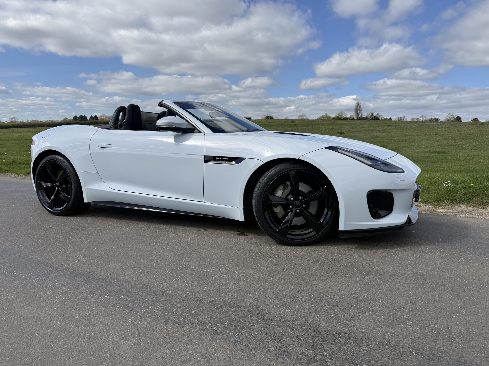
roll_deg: -1.0
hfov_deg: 71.6
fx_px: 339
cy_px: 183
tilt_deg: -7.6
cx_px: 244
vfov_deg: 56.8
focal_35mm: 24
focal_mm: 6.76
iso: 80
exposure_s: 1/6173
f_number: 1.78
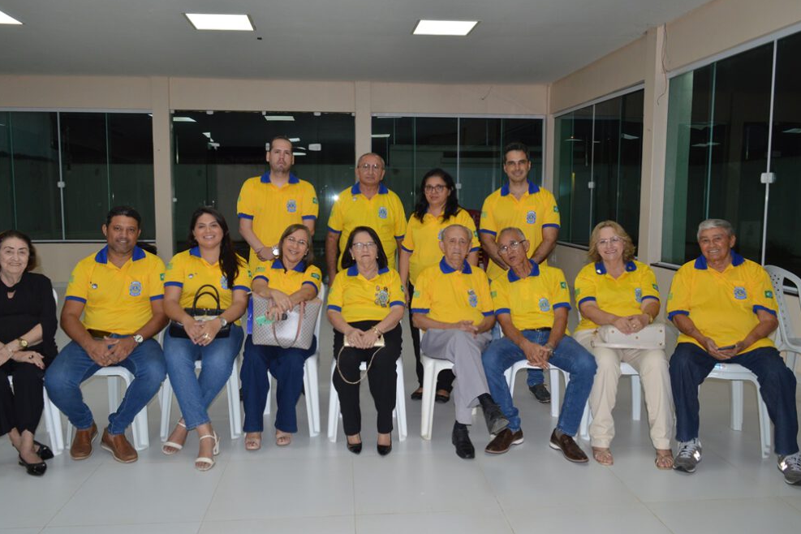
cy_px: 259
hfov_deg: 65.5
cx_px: 394
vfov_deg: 46.4
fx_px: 623
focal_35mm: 28
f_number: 8
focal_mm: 18
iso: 500
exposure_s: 1/60
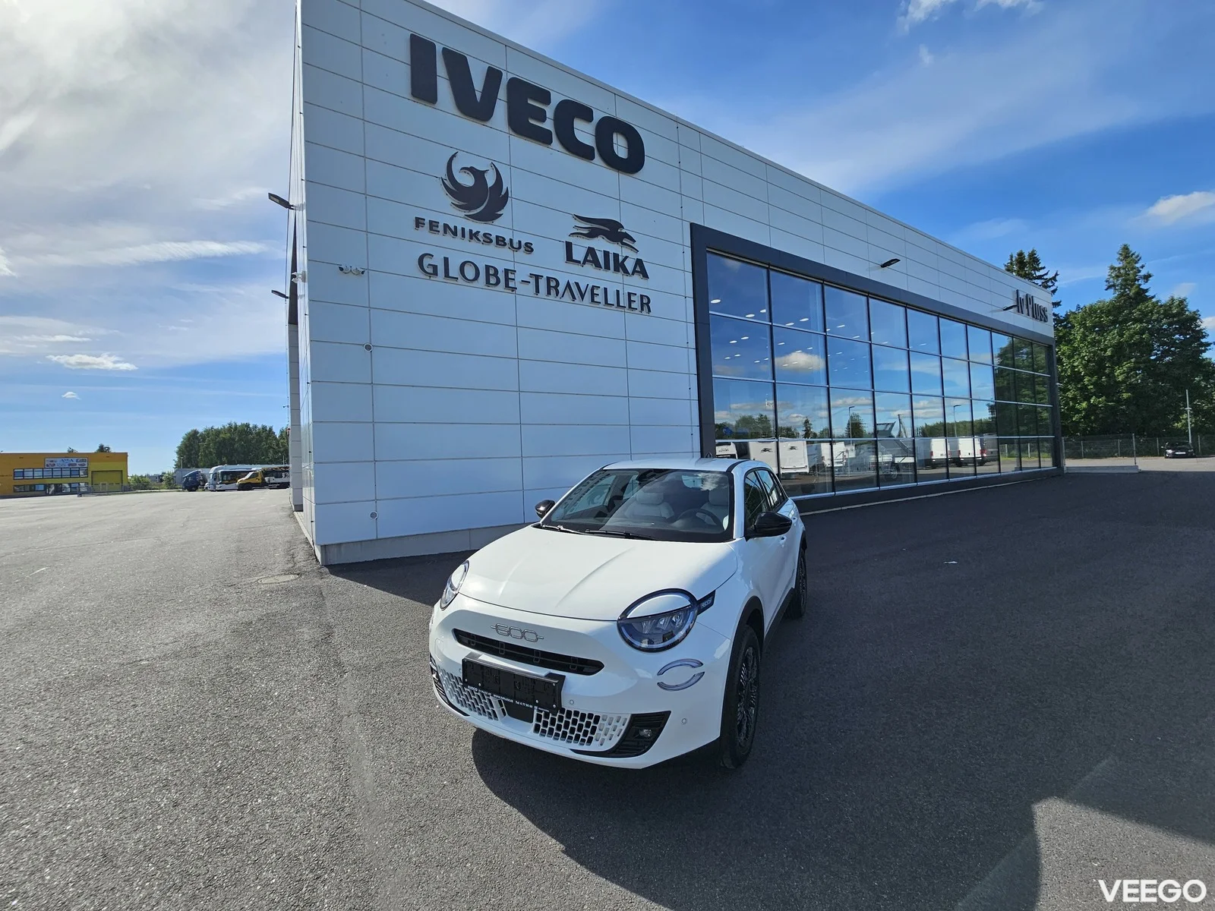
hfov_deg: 106.2
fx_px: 456
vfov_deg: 89.9
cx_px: 608
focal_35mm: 13
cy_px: 456
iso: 50
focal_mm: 2.2
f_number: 2.2
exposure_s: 1/2993
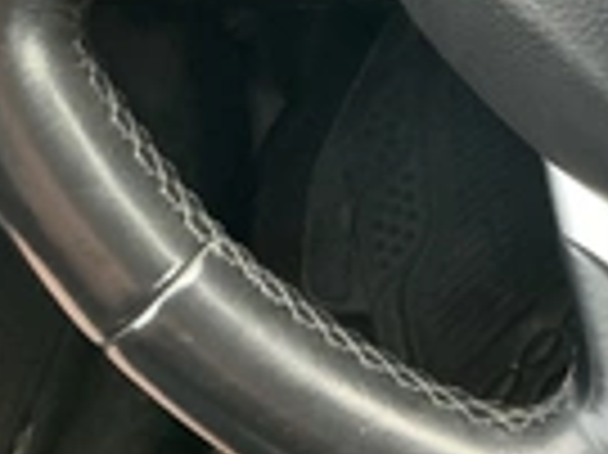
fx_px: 1457
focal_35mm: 83
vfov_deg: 16.7
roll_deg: -0.3
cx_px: 707
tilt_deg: -30.5
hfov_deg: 22.0
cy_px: -148
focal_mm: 3
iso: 125
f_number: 1.8
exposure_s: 1/60
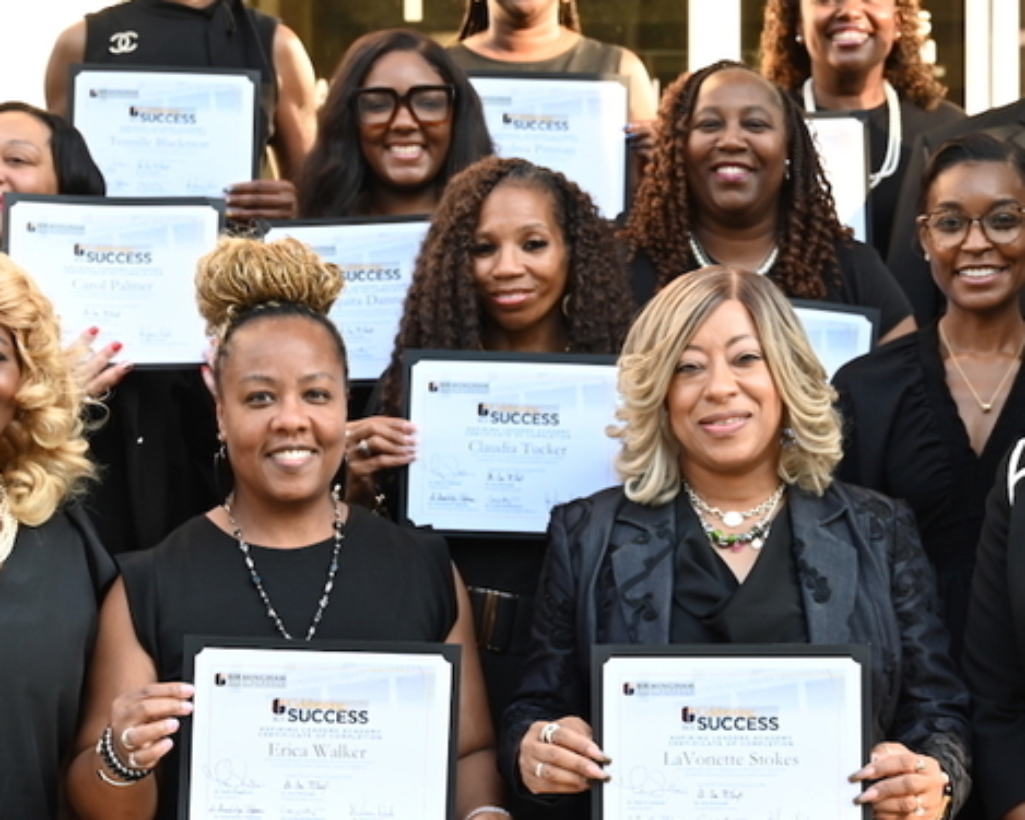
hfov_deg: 23.3
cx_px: 559
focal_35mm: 82
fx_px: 2487
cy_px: 464
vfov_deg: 18.7
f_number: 4
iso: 400
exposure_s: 1/200
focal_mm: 41
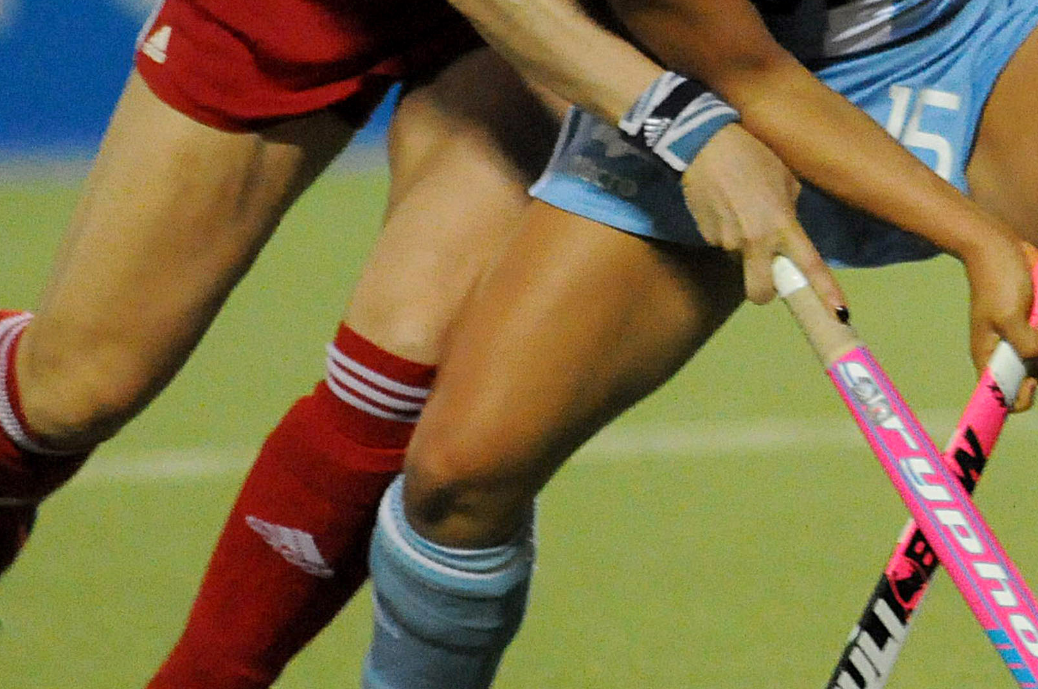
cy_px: 49
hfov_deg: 1.7
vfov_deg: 1.1
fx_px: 34407
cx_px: 793
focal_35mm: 1195
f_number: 2.8
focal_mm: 300
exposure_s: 1/640
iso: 3200
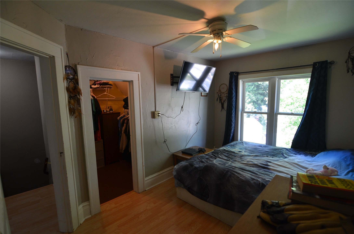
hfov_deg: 95.1
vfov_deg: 71.8
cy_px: 117
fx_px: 162
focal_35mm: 16
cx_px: 177
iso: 400
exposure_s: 1/60
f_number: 4
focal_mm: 11
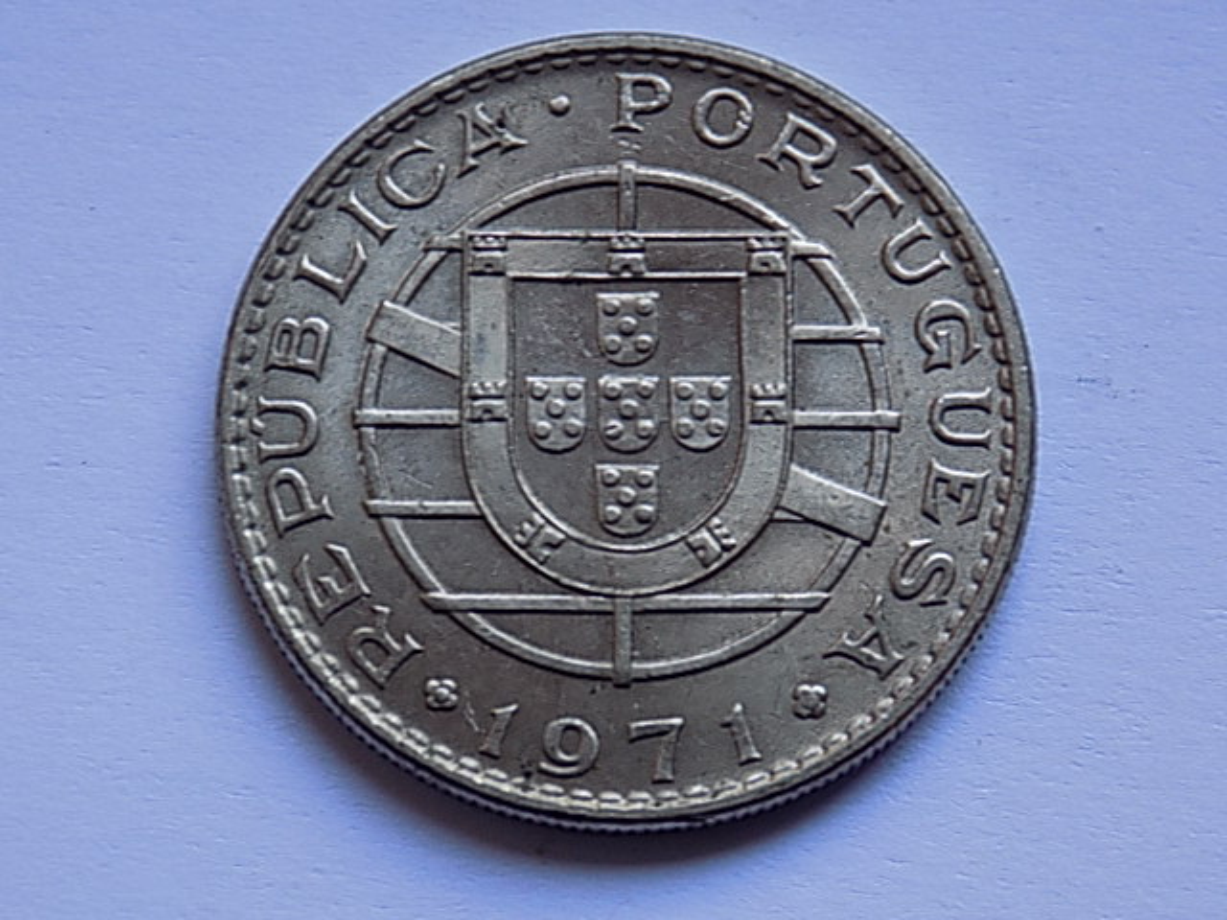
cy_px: 460
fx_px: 3793
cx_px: 614
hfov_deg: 18.4
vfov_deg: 13.8
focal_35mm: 107
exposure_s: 1/30
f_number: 4.7
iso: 100
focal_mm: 19.1
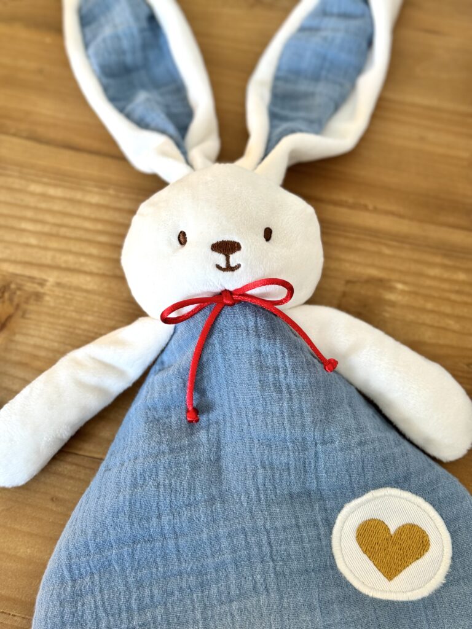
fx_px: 873
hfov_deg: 30.3
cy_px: 314
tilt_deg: -67.9
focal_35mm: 48
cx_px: 236
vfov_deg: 39.7
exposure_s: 1/50
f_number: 1.78
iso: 100
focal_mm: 6.76
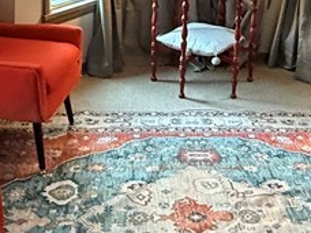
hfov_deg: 30.7
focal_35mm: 63
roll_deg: -3.7
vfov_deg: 21.6
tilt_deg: -7.0
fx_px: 566
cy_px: -45
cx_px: 180
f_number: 2.2
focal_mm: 2.22
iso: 800
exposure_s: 1/60
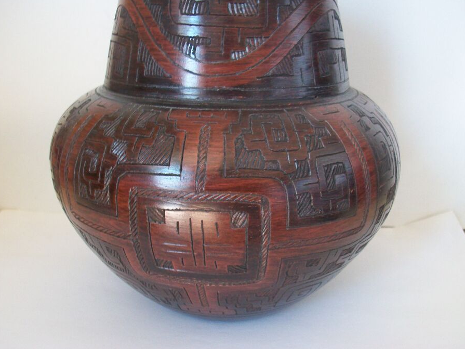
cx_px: 230
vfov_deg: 37.7
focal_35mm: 38
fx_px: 510
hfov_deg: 49.0
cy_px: 157
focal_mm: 5.7
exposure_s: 1/15
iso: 160
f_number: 2.8
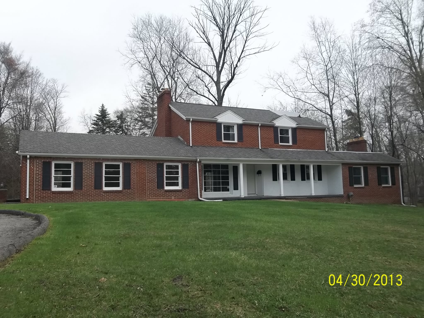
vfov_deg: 44.2
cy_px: 159
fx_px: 392
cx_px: 212
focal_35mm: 32
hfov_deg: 56.8
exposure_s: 1/100
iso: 80
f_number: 9.4
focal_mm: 5.7
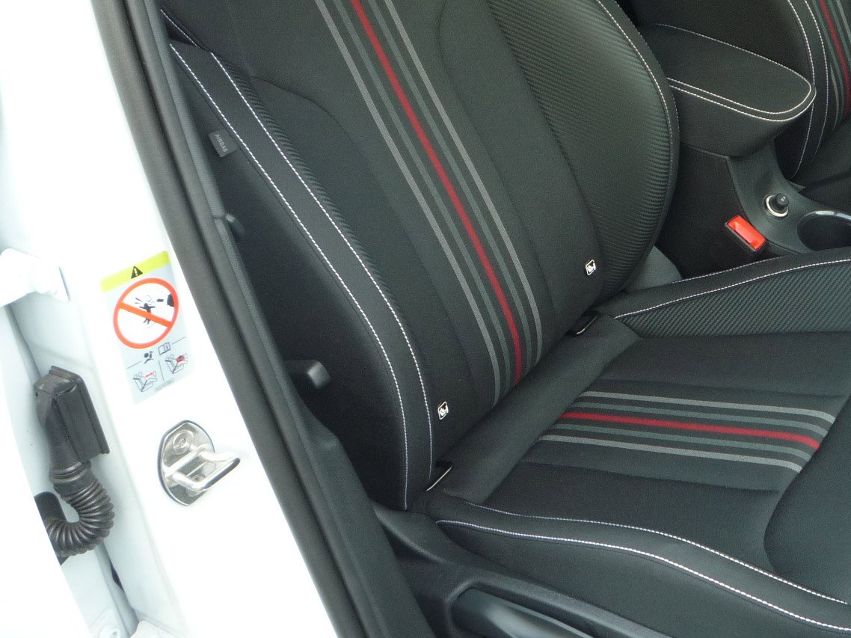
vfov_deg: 27.0
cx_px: 694
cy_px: 260
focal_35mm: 54
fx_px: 1327
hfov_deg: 34.4
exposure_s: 1/40
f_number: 3.3
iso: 100
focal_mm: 5.2
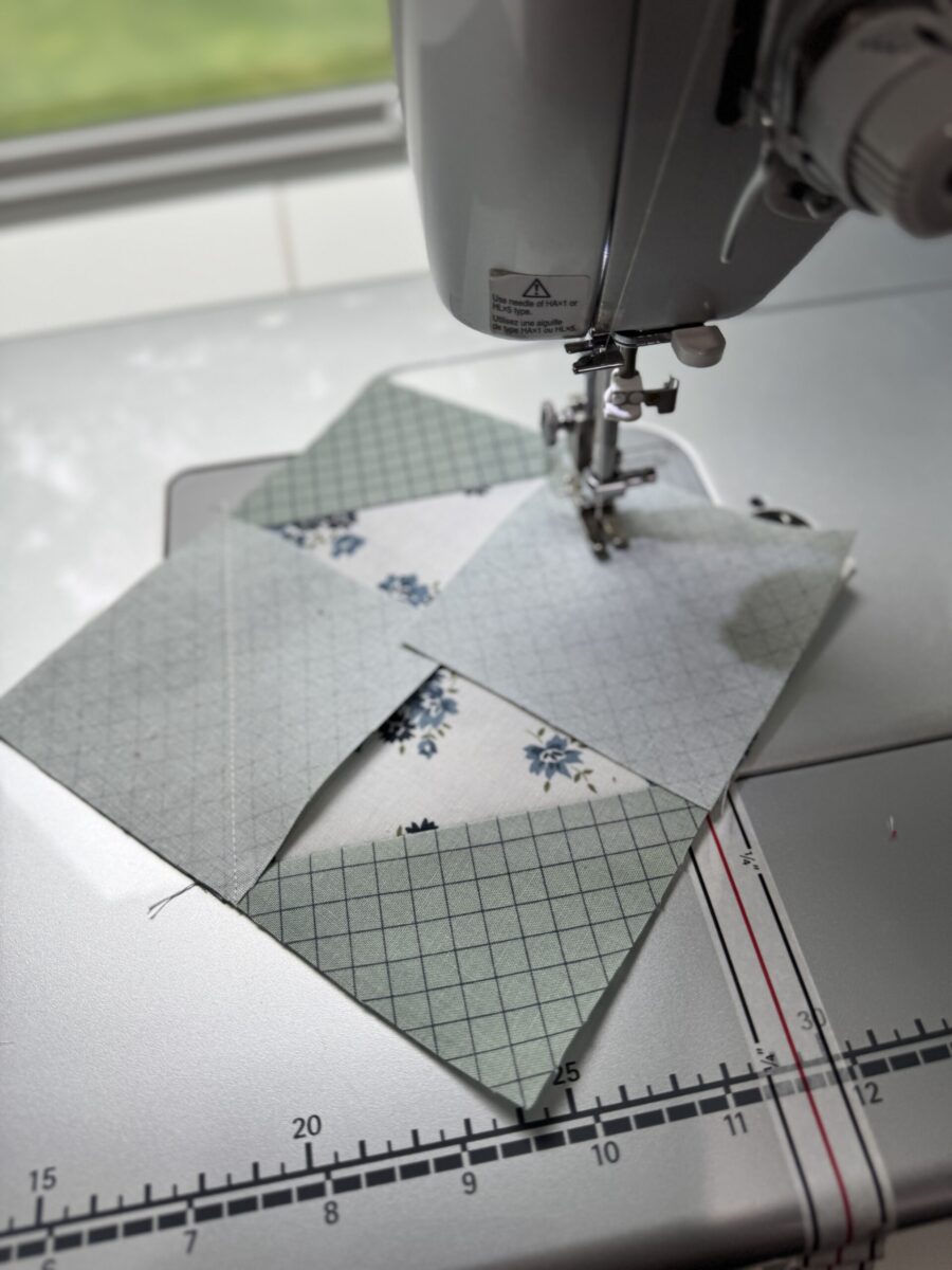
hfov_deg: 56.8
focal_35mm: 24
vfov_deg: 71.6
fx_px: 880
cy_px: 635
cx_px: 476
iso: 80
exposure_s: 1/425
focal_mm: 6.76
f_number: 1.78
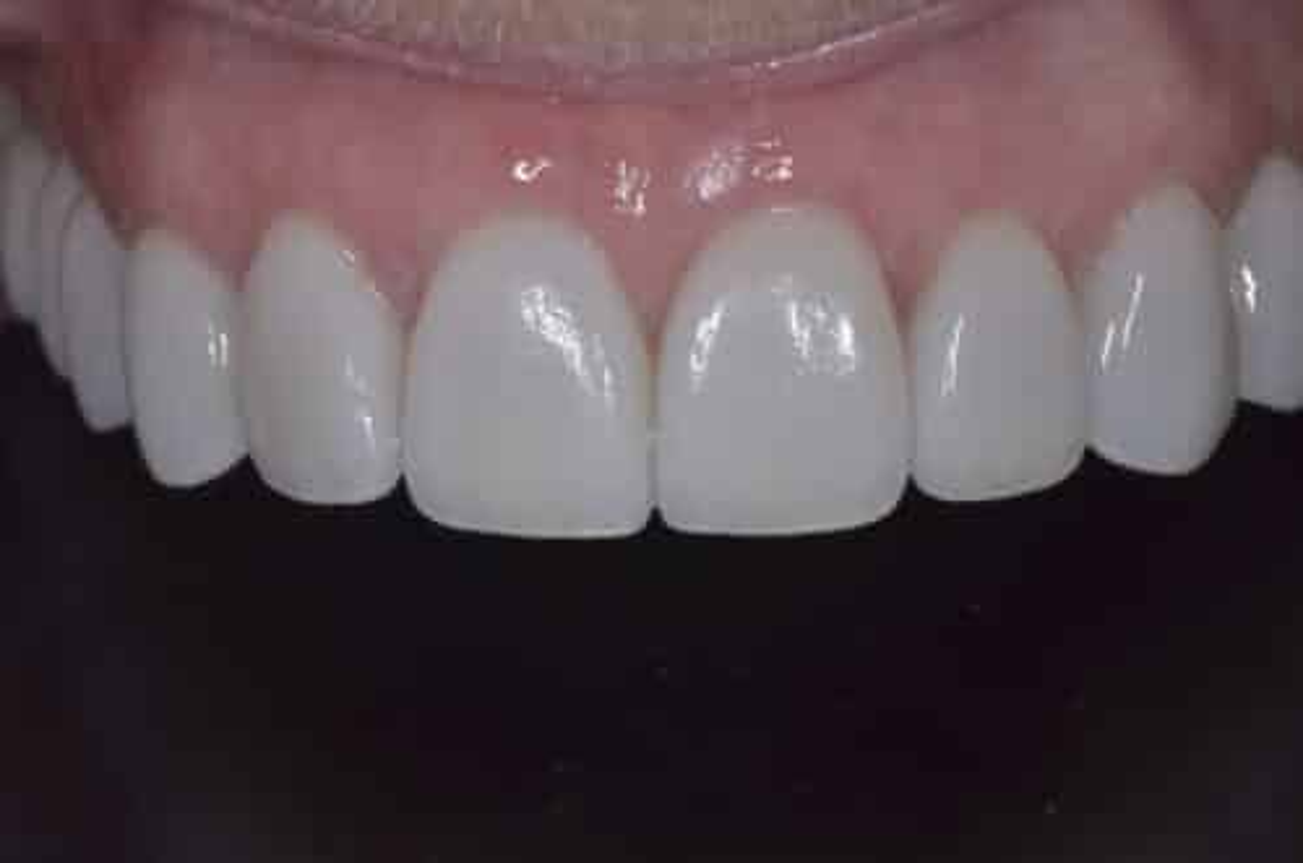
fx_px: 4605
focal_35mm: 128
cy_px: 432
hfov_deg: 16.1
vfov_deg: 10.7
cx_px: 652
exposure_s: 1/250
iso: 125
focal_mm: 85
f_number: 29
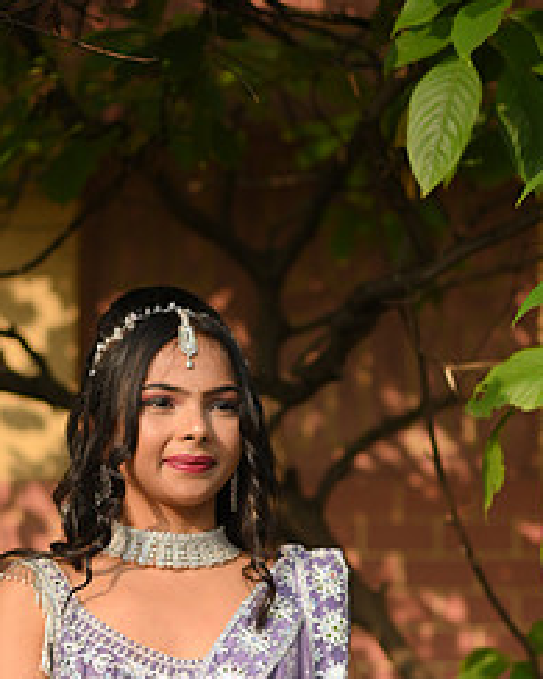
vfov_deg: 24.0
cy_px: 554
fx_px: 1568
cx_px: 312
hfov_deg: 19.6
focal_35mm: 78
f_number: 1.8
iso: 125
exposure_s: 1/4000
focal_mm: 35
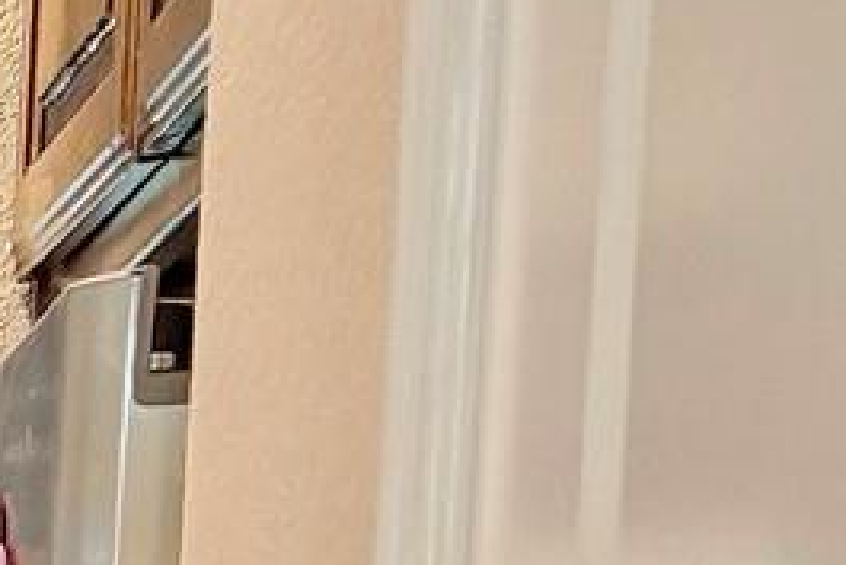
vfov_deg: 6.6
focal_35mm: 193
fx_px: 4538
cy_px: 1599
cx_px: -2203
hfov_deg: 8.0
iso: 250
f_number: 1.8
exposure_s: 1/60
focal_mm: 6.76
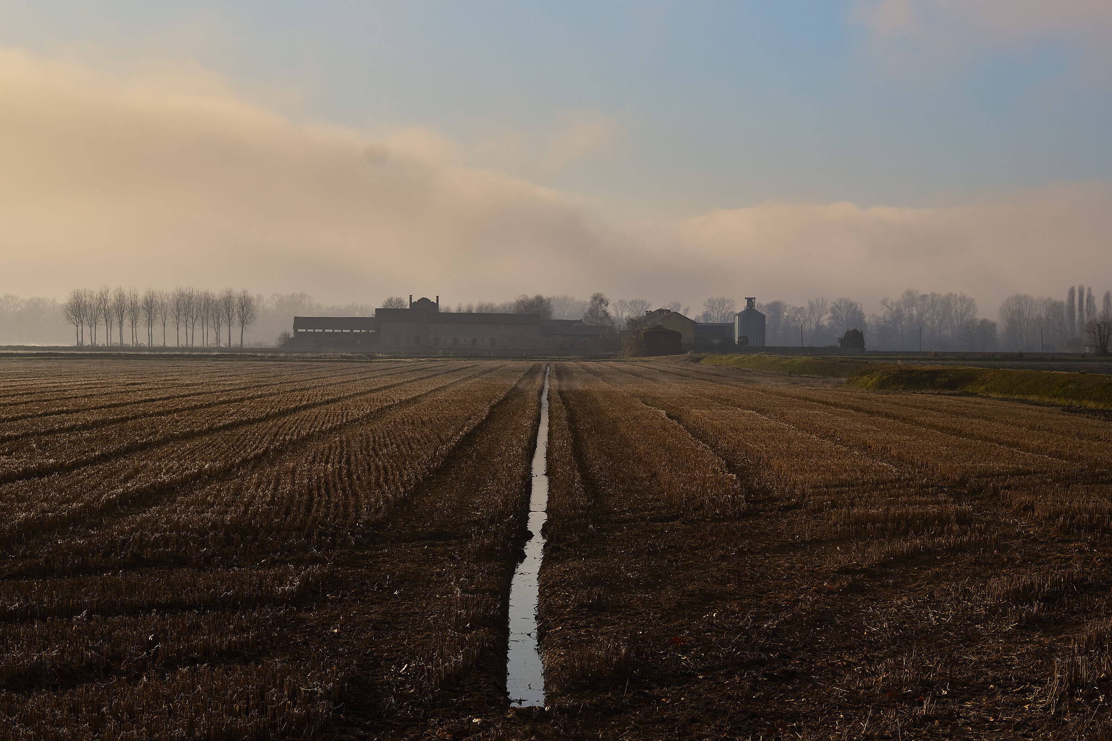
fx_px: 2316
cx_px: 556
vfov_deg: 18.2
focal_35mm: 75
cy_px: 370
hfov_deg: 27.0
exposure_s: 1/600
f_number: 8
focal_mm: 49.8
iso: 200
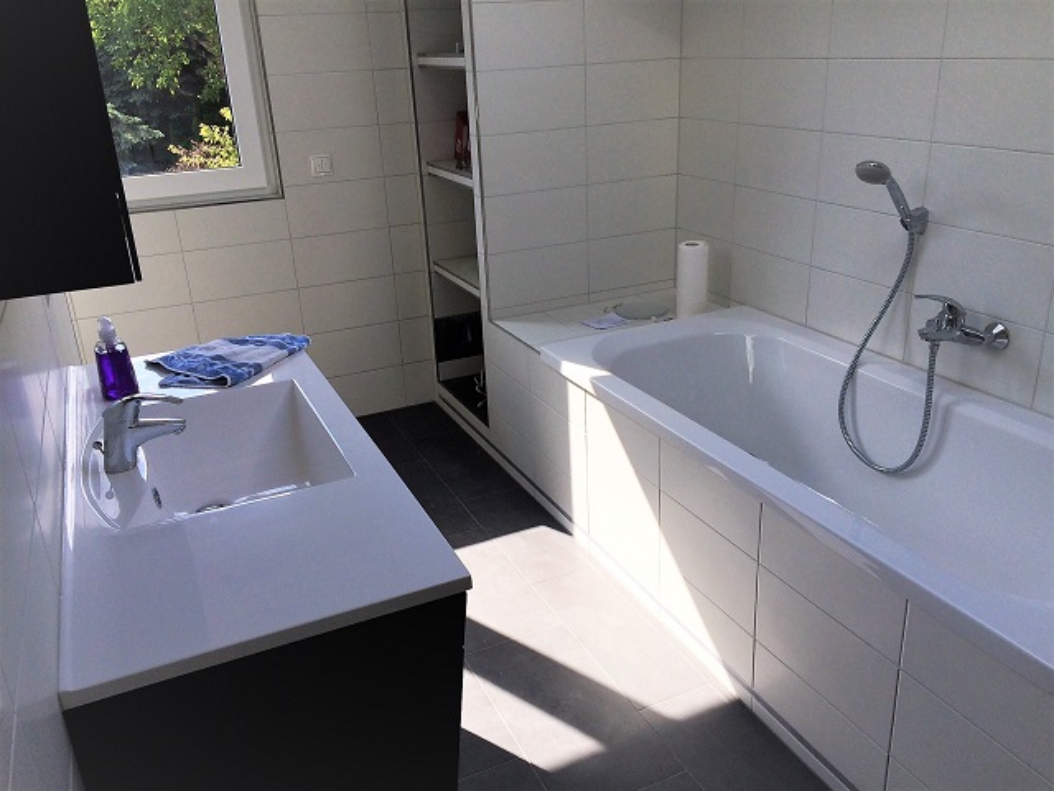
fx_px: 913
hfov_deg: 60.0
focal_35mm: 30
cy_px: 396
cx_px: 527
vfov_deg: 46.8
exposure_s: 1/604
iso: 32
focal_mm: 4.12
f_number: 2.2
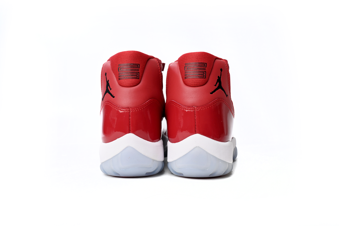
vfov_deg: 38.4
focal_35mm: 34
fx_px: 325
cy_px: 113
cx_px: 170
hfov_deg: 55.1
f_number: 10
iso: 800
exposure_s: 1/100
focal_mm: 34.5
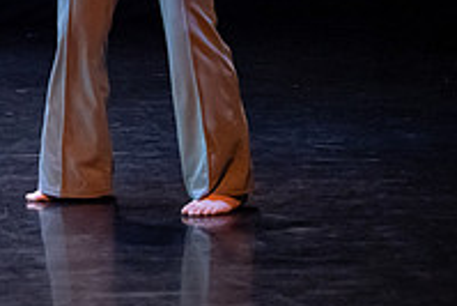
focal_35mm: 242
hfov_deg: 8.3
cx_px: -264
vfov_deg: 5.6
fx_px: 3074
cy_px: -113
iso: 4000
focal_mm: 75
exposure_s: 1/320
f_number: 3.5
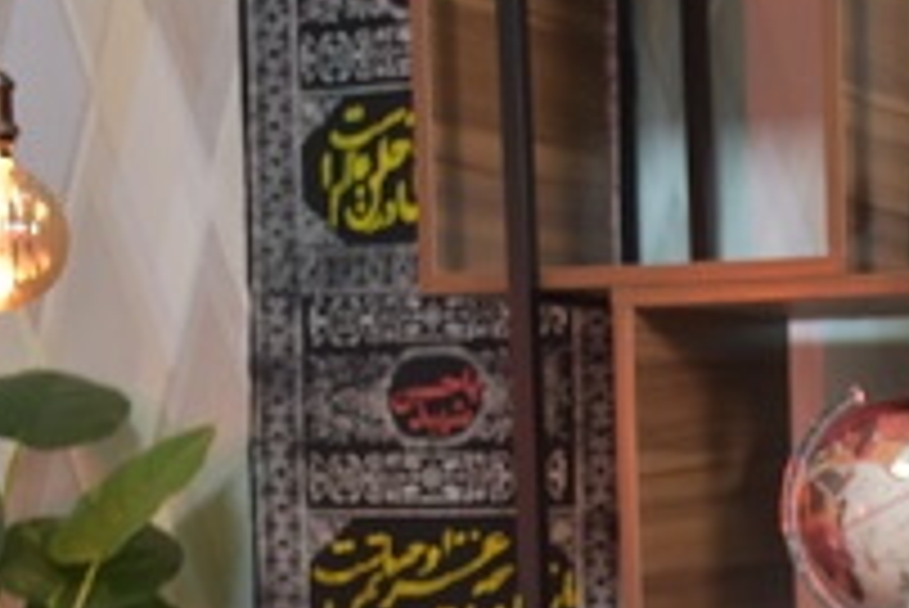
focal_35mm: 102
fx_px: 2590
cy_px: 761
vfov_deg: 13.0
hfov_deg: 19.0
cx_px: 1030
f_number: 3.8
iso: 220
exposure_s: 1/25
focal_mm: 23
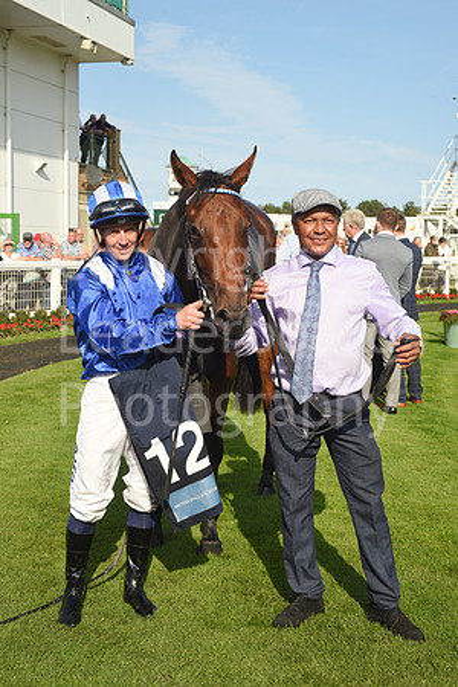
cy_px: 344
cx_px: 229
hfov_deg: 27.0
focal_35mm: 50
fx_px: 954
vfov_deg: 39.6
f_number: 9
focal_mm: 50
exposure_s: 1/800
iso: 400
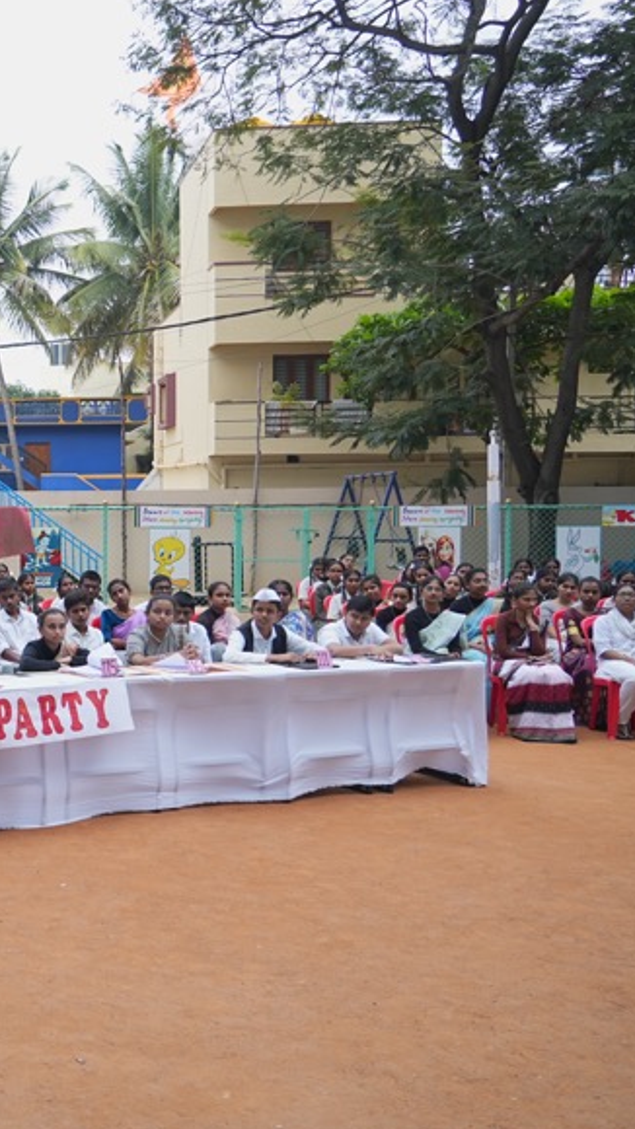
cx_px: -191
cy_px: 557
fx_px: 1168
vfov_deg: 51.6
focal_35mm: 39
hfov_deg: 26.0
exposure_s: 1/640
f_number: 4
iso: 320
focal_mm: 24
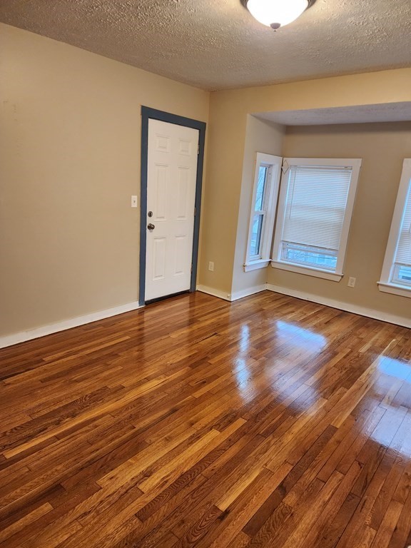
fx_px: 364
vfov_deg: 73.9
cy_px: 274
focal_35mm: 23
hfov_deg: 58.9
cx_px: 206
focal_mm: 6.4
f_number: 1.8
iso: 250
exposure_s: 1/120
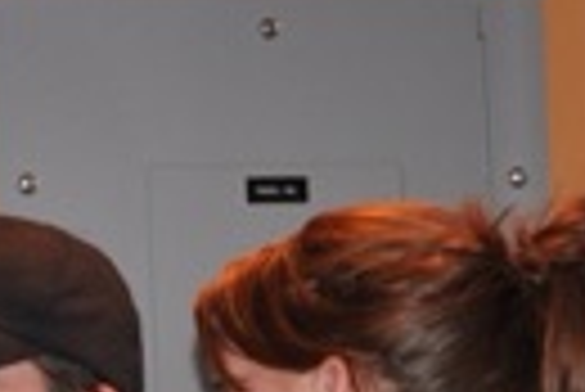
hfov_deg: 5.0
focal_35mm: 414
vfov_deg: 3.3
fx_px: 6732
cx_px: 45
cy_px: 331
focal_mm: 75
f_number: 5.3
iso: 800
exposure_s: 1/60
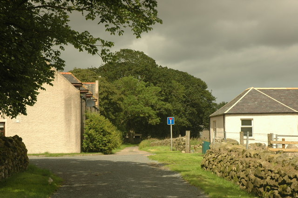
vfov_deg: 18.9
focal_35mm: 72
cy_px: 99
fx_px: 596
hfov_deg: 28.1
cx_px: 149
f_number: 9
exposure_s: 1/320
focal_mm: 48
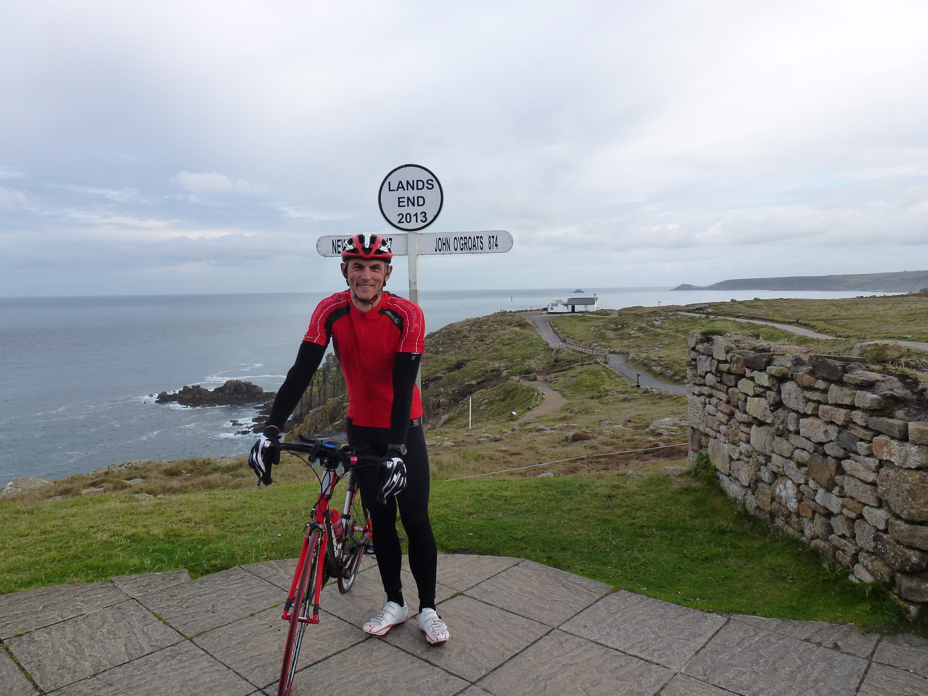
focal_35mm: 24
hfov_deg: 71.6
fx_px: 643
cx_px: 464
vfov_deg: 56.8
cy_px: 348
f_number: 4
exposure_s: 1/250
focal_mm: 4.3
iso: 160
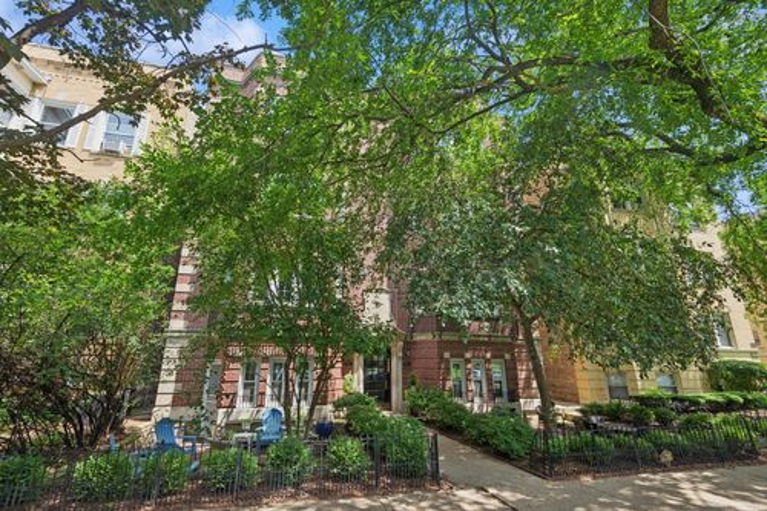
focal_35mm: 16
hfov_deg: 96.8
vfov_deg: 73.7
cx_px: 384
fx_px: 341
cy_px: 256
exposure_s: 1/320
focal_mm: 16
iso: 640
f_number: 8
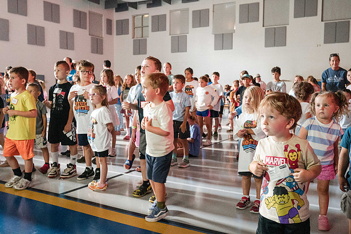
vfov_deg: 39.6
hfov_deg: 56.7
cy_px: 113
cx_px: 173
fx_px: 325
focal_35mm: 33
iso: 25600
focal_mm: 30
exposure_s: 1/50
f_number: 4
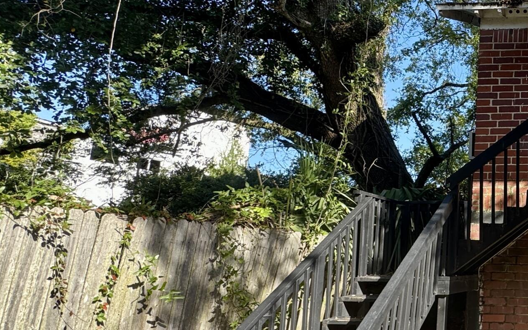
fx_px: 504
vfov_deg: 36.3
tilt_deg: +8.9
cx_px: 565
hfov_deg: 44.1
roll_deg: -1.1
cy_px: 166
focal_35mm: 35
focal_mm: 2.22
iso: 40
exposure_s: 1/302
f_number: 2.2
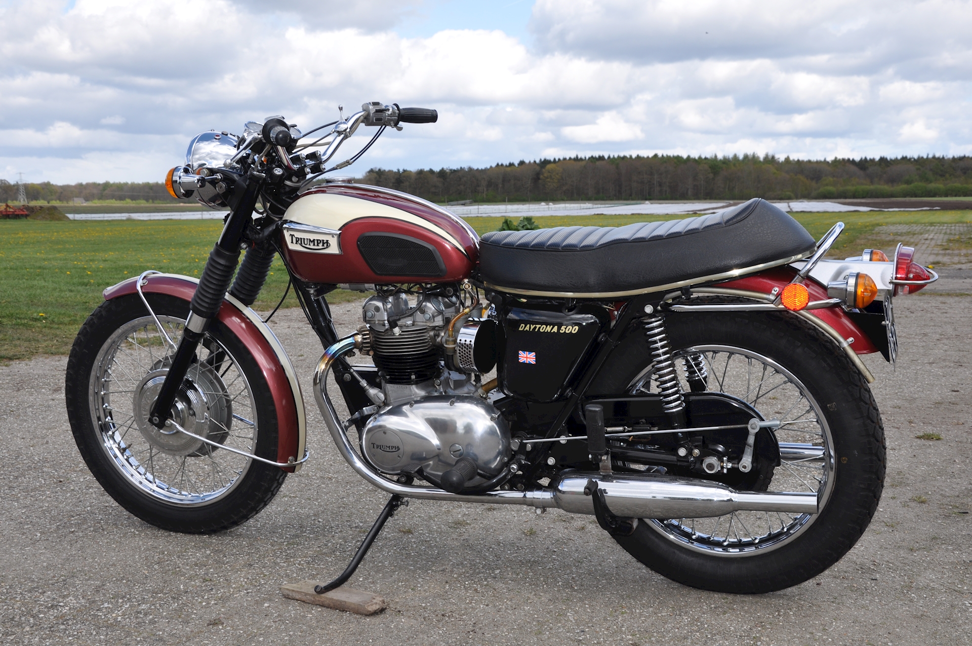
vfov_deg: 28.0
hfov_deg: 41.2
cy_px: 323
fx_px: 1294
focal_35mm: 48
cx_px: 486
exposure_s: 1/200
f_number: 11
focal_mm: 32
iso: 200
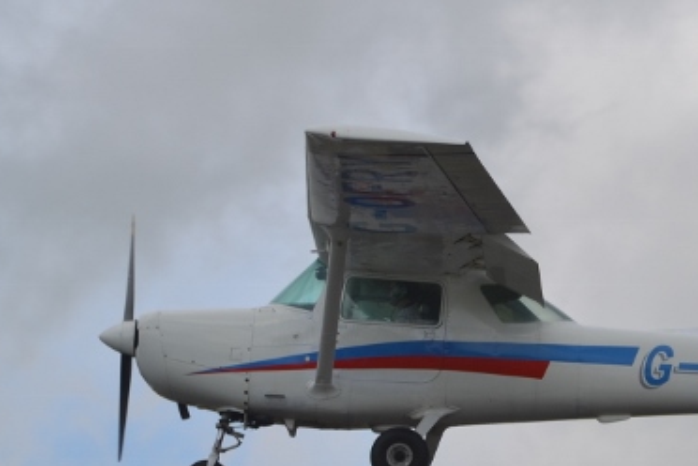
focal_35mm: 435
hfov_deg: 4.7
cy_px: 317
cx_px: 662
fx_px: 8435
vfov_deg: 3.2
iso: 100
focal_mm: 135
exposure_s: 1/640
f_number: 6.3
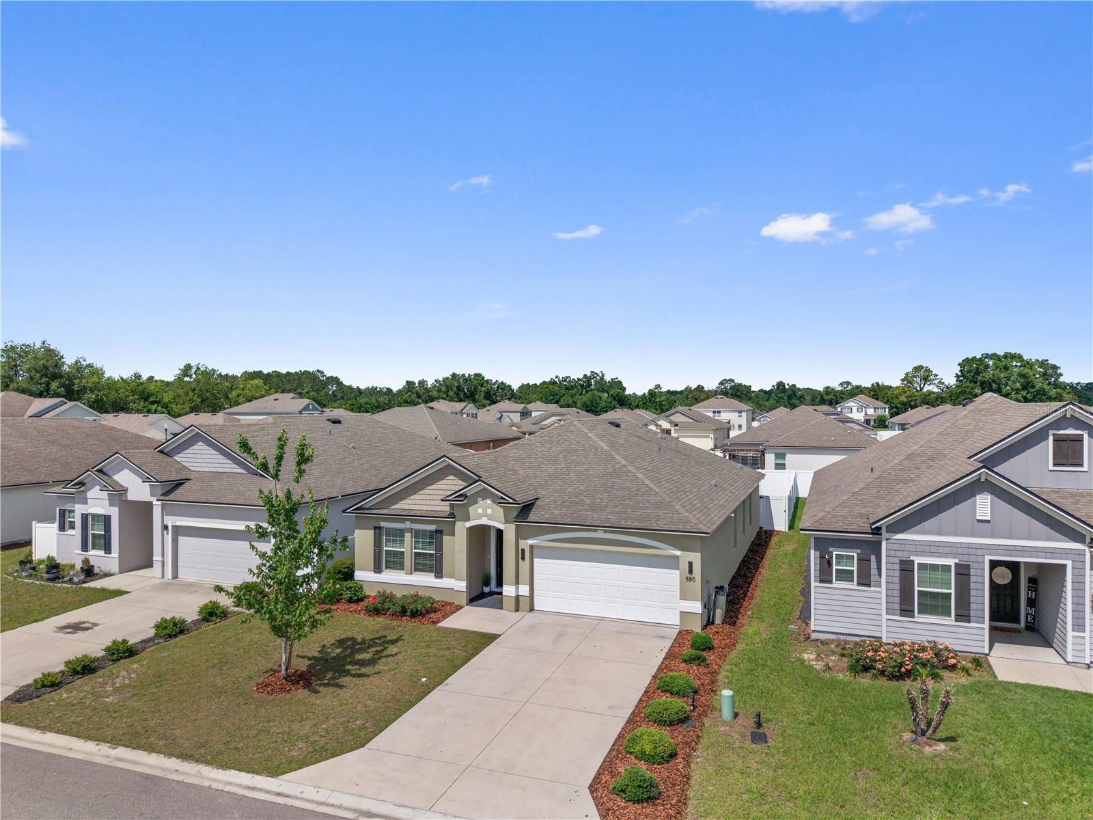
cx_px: 546
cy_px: 410
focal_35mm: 24
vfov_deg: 56.8
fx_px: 758
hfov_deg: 71.6
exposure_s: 1/6000
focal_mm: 8.67
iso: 110
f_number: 1.8
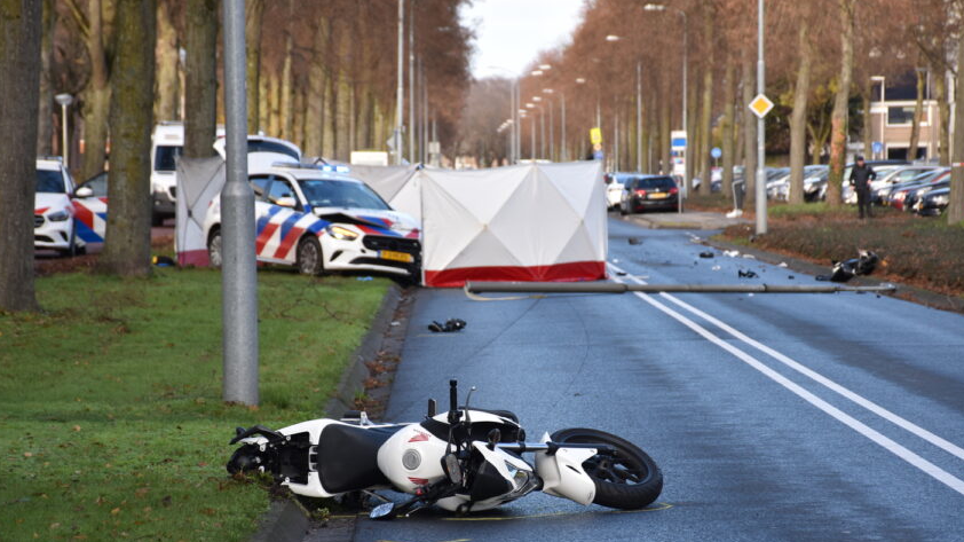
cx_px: 485
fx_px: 4293
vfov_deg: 7.2
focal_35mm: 168
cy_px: 323
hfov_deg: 12.8
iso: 180
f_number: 5.6
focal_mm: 100
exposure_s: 1/160
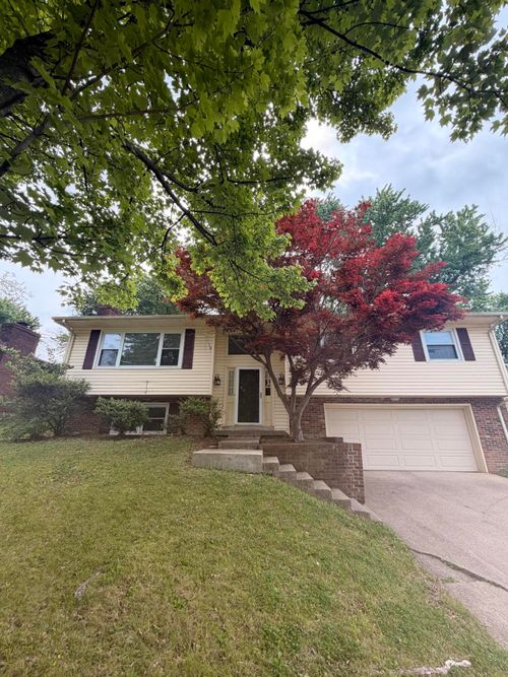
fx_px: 274
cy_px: 338
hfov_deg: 85.7
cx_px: 254
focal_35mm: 14
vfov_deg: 102.1
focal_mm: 2.22
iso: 64
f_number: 2.2
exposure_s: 1/486
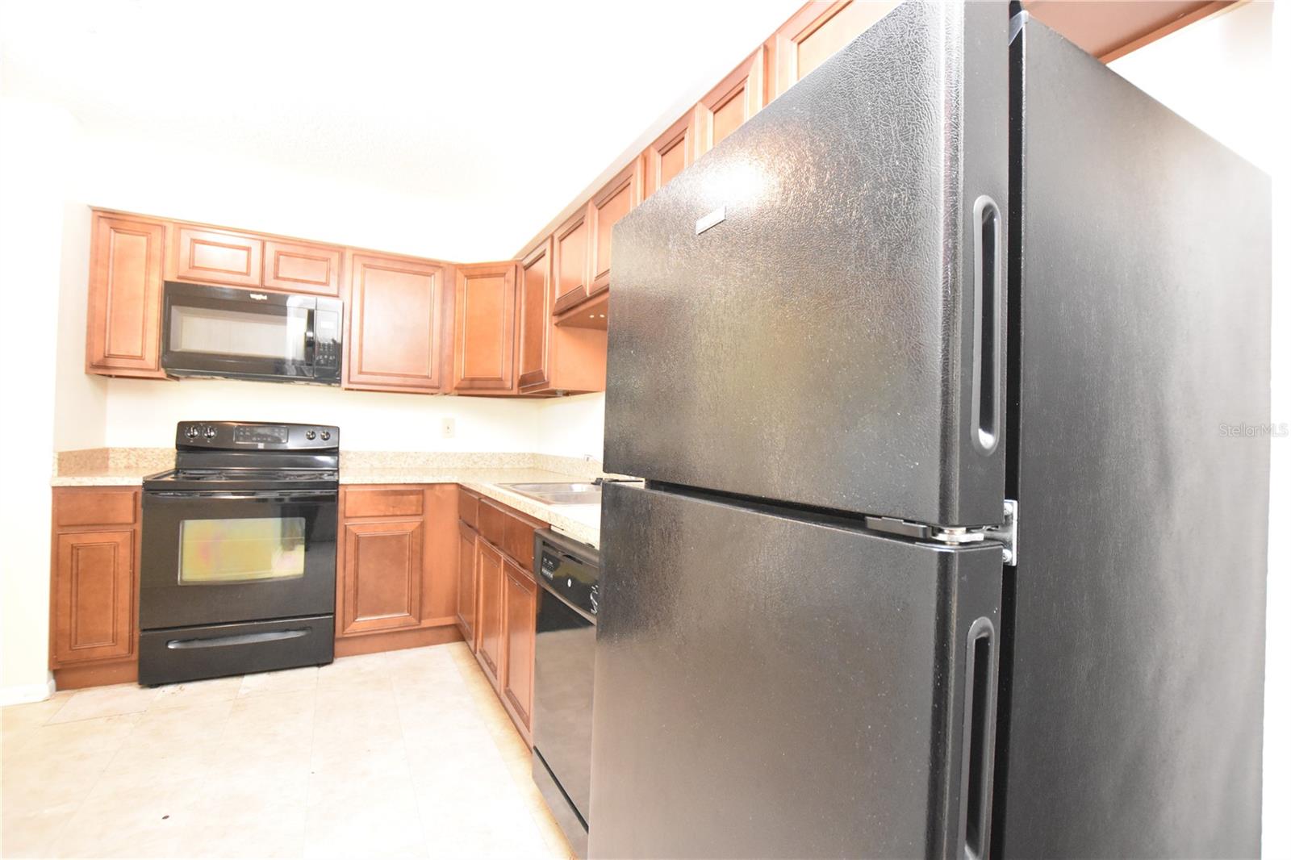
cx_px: 646
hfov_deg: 100.4
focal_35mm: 15
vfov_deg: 77.3
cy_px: 430
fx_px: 538
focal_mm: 10
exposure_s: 1/60
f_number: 4
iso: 5000
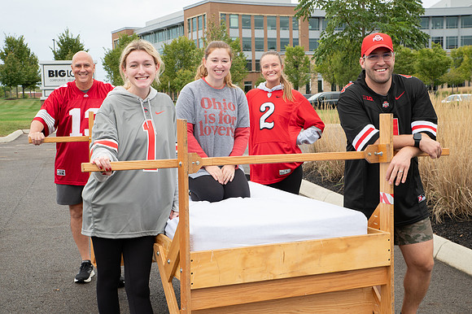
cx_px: 233
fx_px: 700
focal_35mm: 53
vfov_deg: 25.3
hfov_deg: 37.3
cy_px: 146
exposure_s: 1/200
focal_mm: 50
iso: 640
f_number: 10
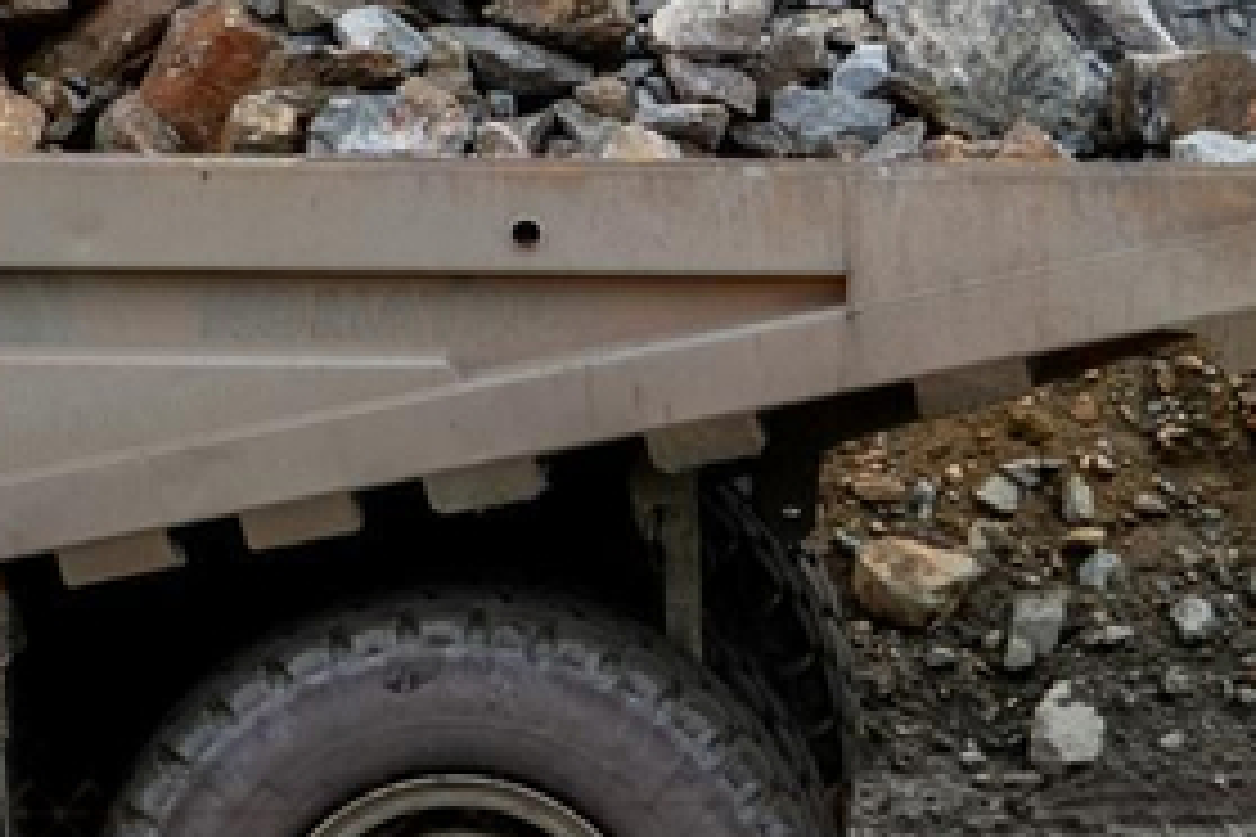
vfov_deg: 2.5
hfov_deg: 3.7
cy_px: -66
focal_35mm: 554
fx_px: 19327
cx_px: 434
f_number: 5.6
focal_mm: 70
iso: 320
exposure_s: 1/640
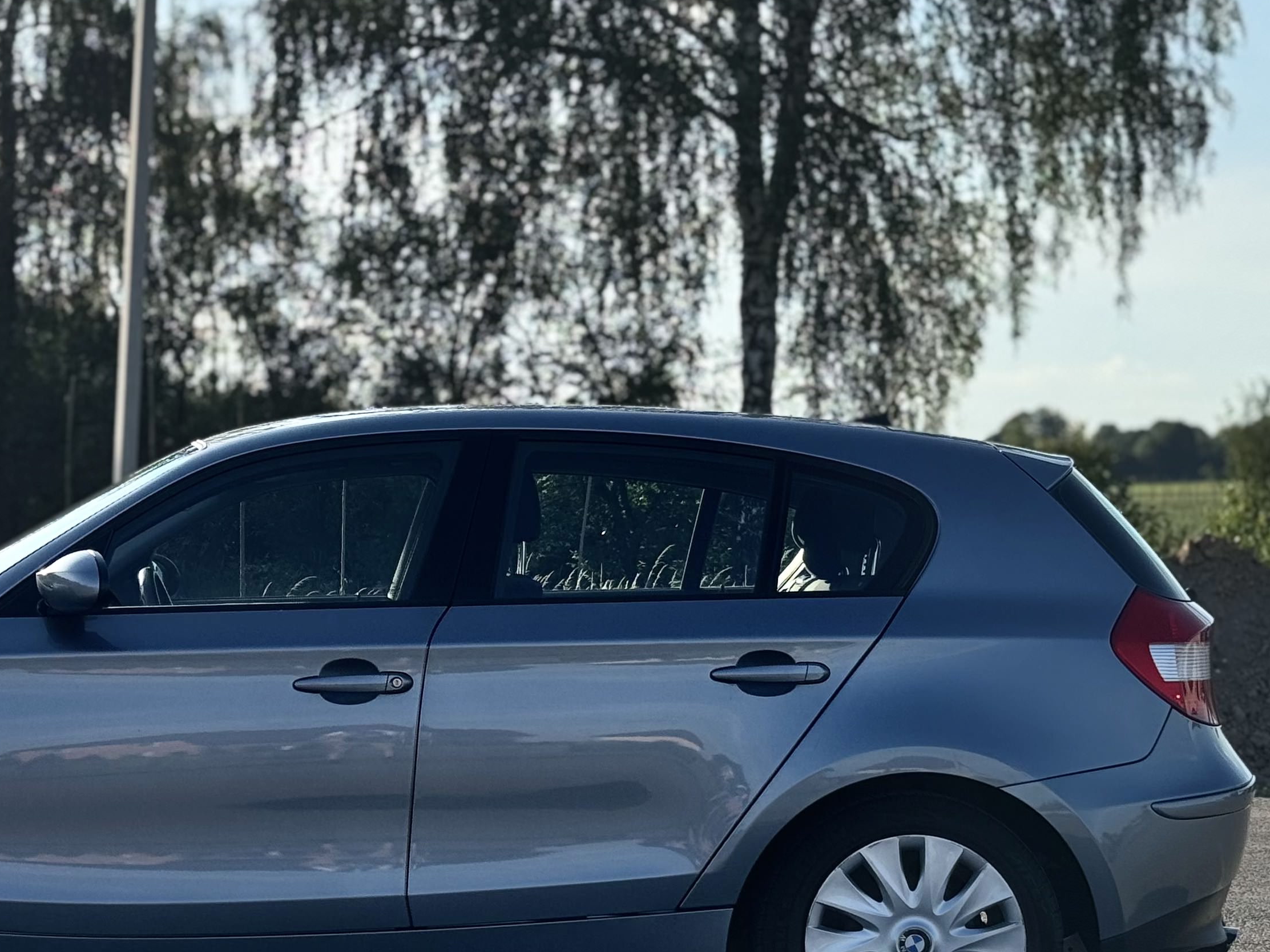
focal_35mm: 87
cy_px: 665
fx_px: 3191
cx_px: 321
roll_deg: -0.1
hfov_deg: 22.3
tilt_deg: -2.6
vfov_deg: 16.9
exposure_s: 1/2959
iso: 64
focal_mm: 6.76
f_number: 1.78
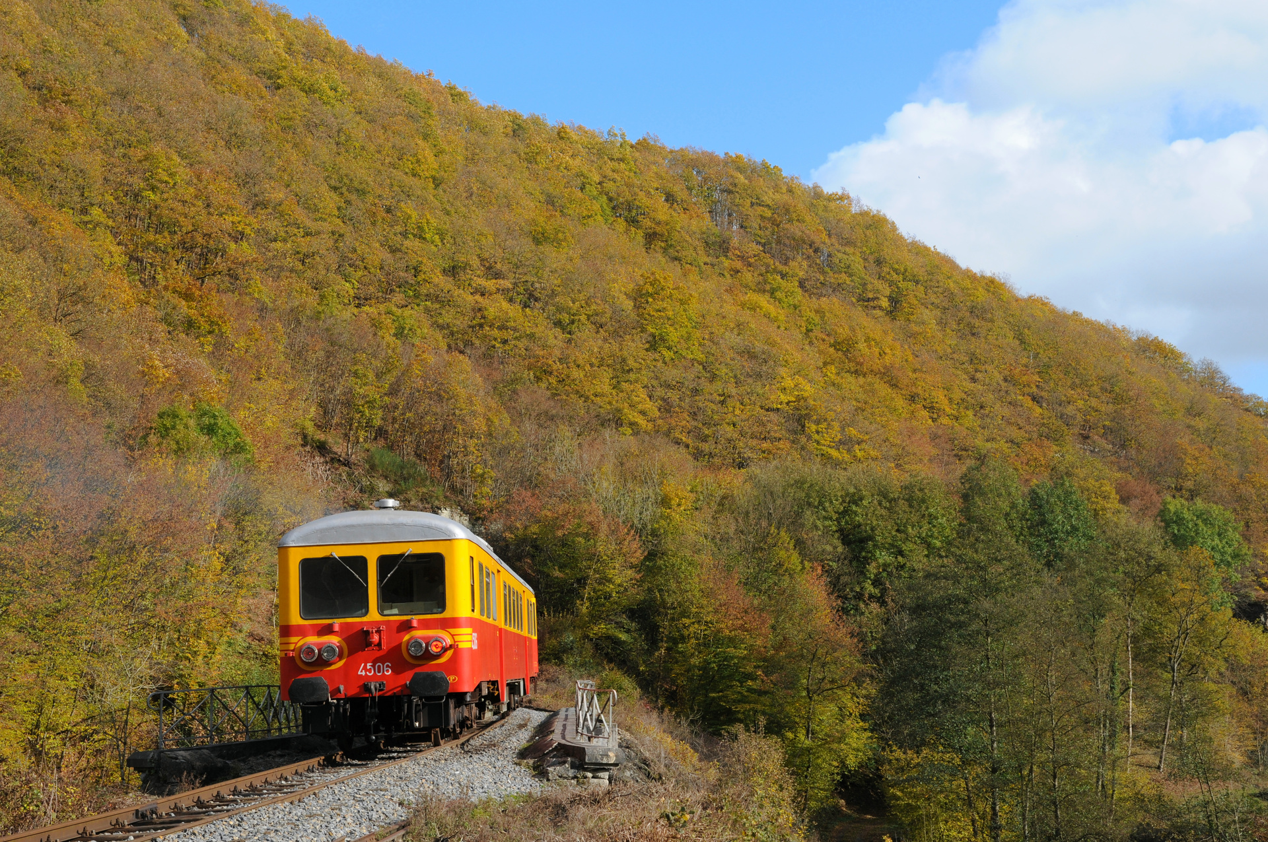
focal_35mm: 51
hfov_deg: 38.9
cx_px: 634
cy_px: 421
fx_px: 1794
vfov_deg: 26.4
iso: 200
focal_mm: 34
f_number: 9
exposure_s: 1/320
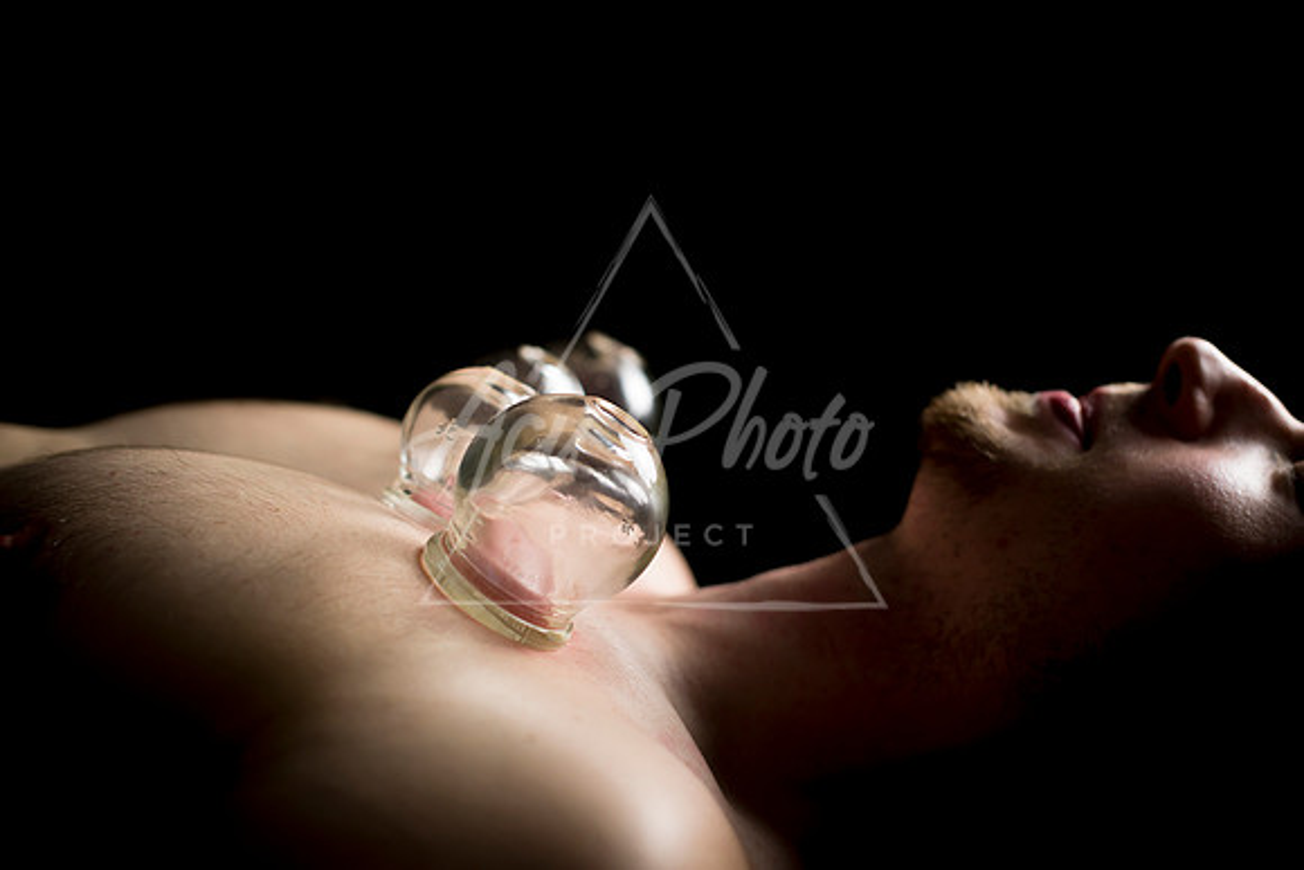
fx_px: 1811
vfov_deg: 27.0
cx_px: 652
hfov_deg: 39.6
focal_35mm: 50
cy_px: 435
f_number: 3.2
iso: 800
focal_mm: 50
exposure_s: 1/320
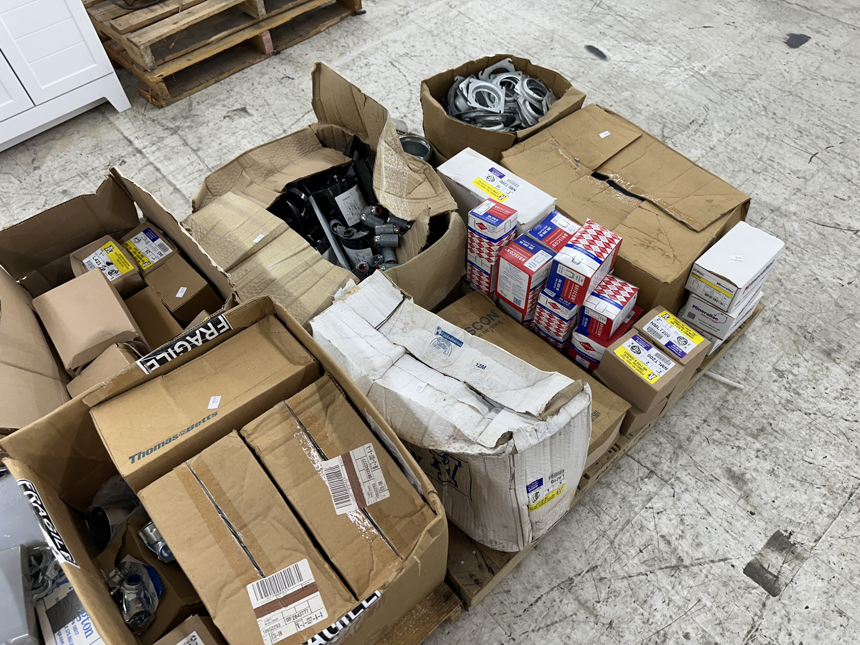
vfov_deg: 56.8
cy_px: 322
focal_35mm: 24
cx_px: 430
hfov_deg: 71.6
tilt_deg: -51.6
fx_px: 596
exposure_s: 1/120
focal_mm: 6.86
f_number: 1.78
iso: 125
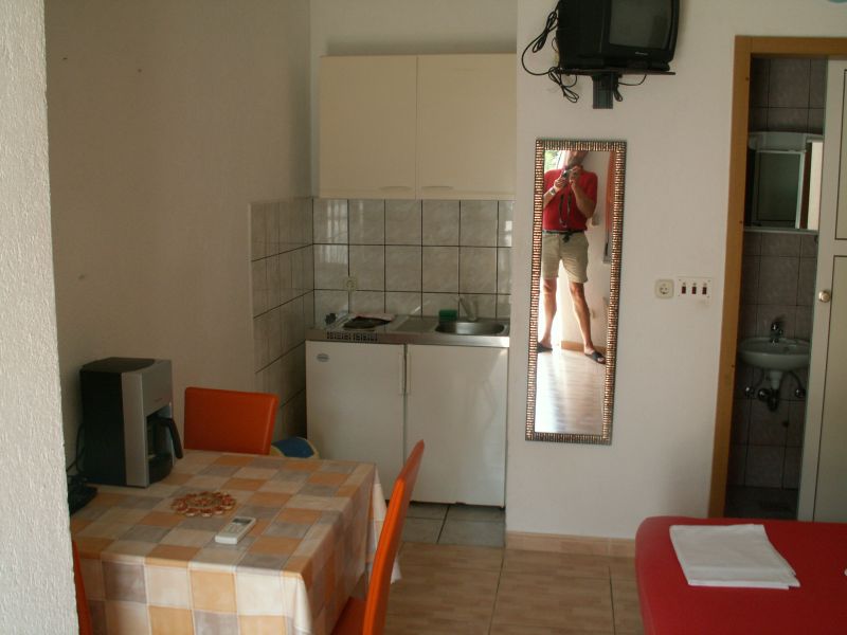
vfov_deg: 40.7
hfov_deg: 52.6
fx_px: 856
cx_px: 424
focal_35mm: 35
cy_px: 318
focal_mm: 5.86
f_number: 2.8
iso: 64
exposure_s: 1/40
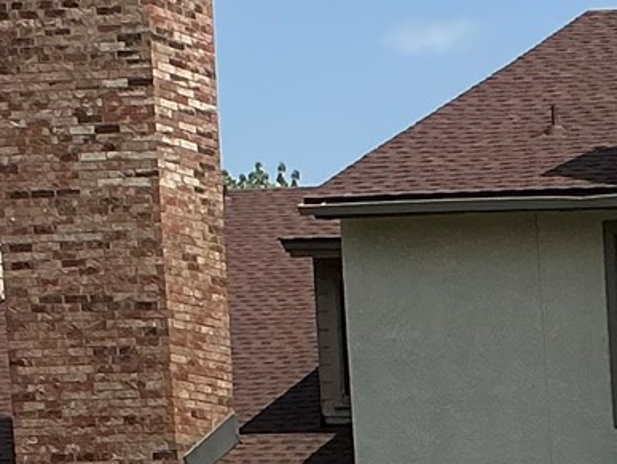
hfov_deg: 11.0
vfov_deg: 9.1
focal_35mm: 148
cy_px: 1094
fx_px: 2640
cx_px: 1523
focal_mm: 3
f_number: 1.8
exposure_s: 1/2801
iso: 25
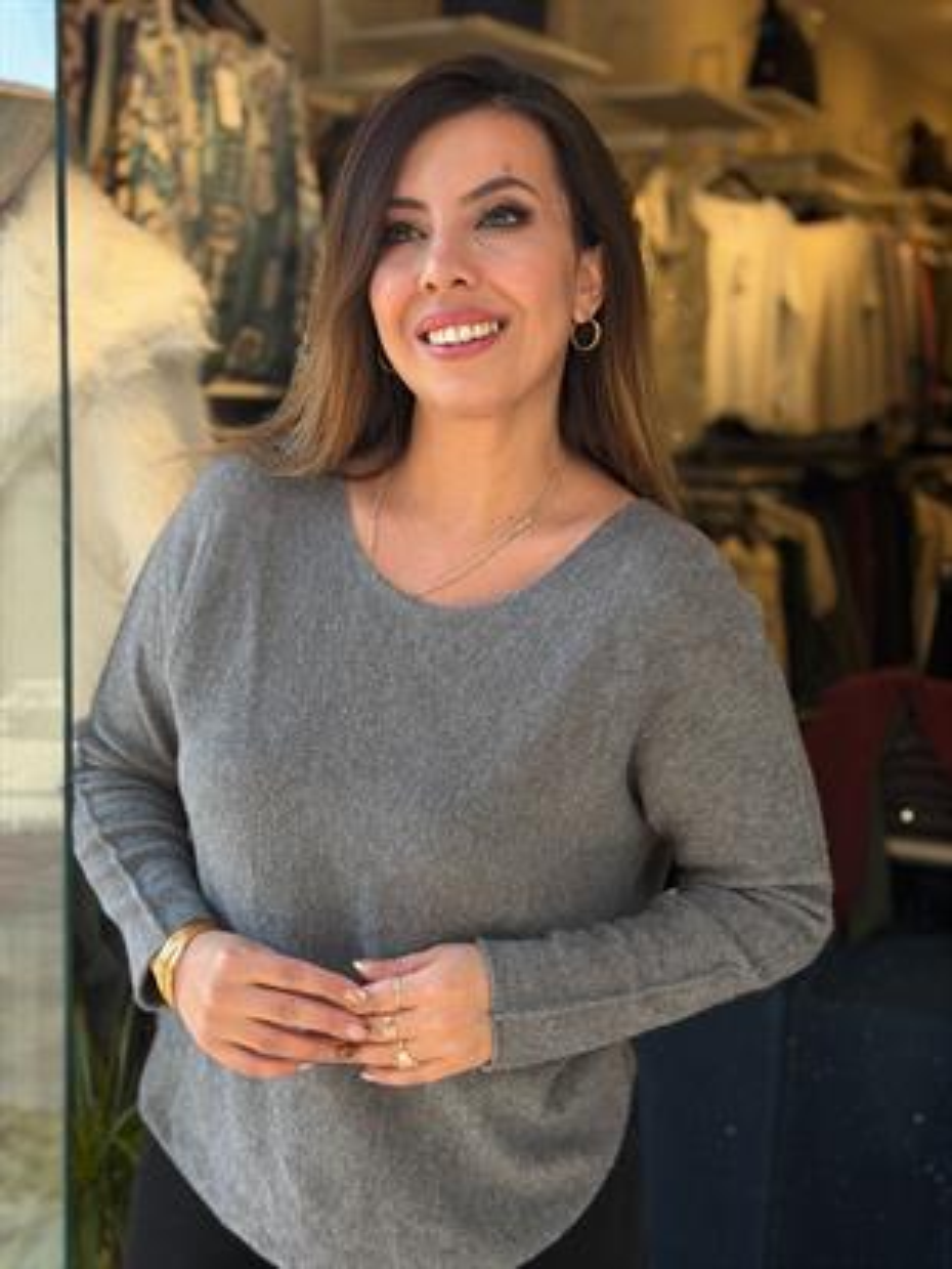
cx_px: 476
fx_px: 1759
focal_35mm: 48
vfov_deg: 39.6
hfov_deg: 30.3
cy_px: 634
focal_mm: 6.76
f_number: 1.78
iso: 64
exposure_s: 1/460
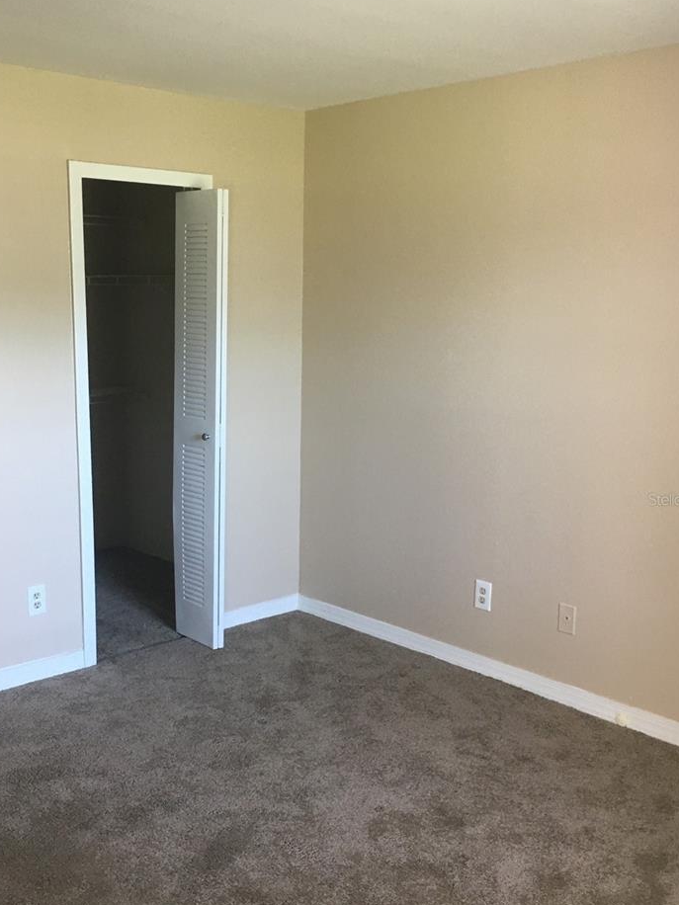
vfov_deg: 48.9
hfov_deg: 37.6
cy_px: 499
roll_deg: -0.5
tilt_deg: -11.7
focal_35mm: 38
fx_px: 994
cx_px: 274
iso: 80
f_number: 2.2
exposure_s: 1/30
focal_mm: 4.15
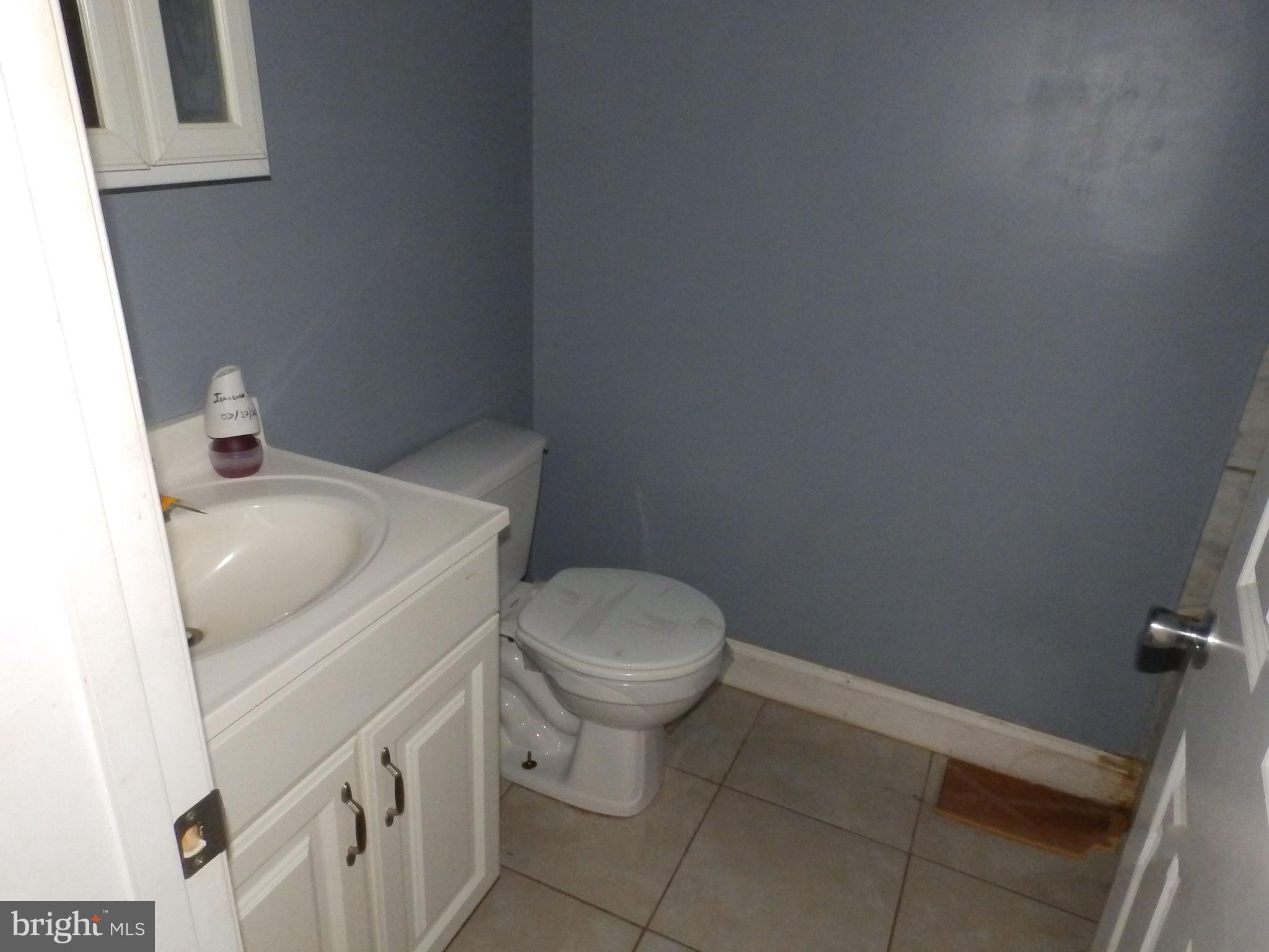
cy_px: 476
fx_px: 807
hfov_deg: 76.4
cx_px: 634
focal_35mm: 22
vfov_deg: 61.1
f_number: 8.6
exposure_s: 1/30
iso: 800
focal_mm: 4
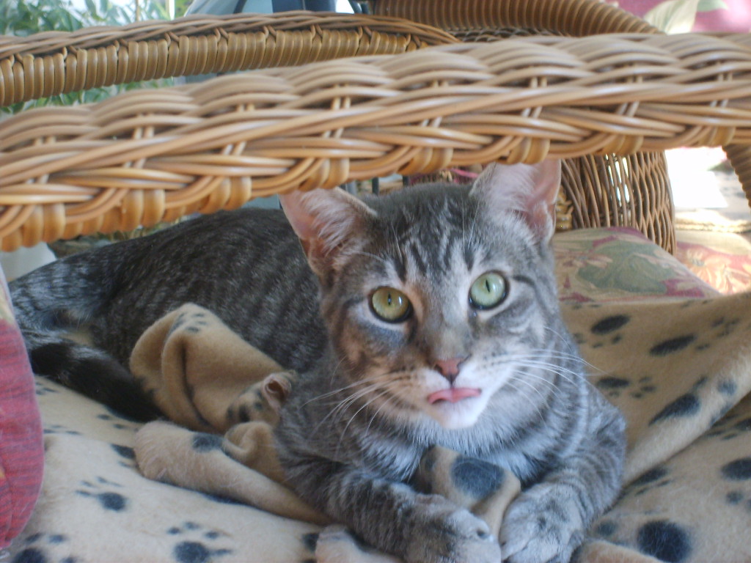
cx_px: 376
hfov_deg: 24.1
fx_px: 1757
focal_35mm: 81
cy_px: 282
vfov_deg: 18.2
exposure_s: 1/30
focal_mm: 13.7
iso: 139
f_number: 4.2
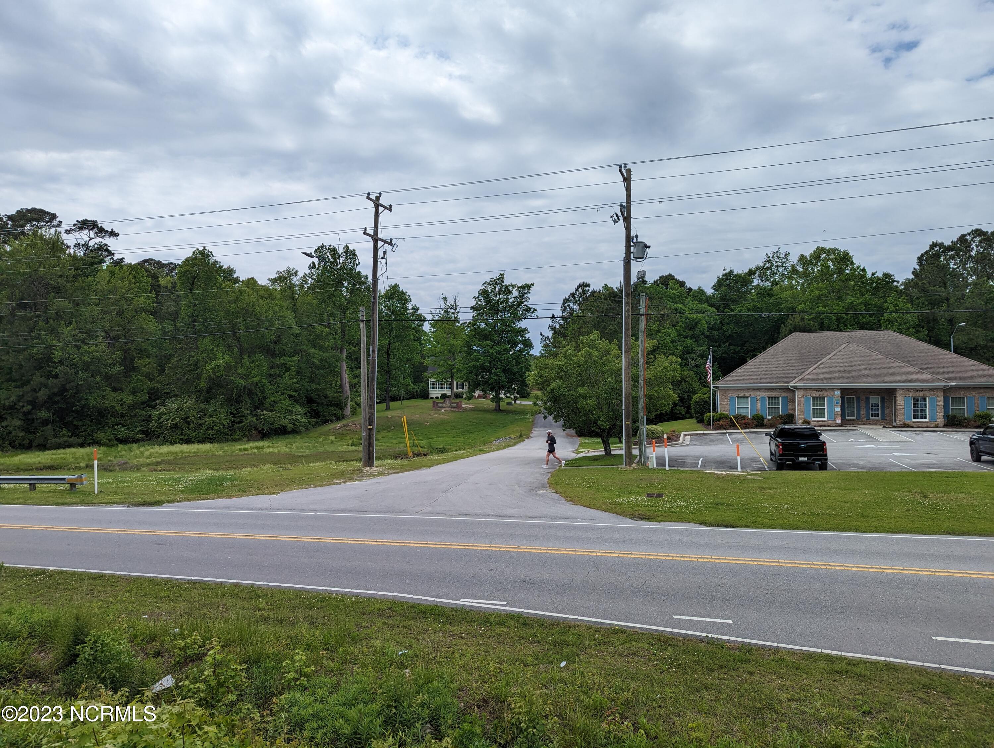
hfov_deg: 71.5
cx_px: 497
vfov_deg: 56.9
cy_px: 374
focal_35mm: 24
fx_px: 690
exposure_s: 1/3425
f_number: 1.85
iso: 47
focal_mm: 6.81
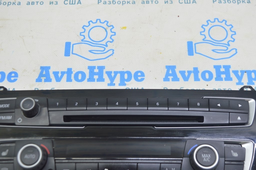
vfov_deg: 26.4
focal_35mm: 51
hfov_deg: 38.9
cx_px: 128
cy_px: 85
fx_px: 362
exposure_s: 1/20
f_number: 5.6
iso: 400
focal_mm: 34
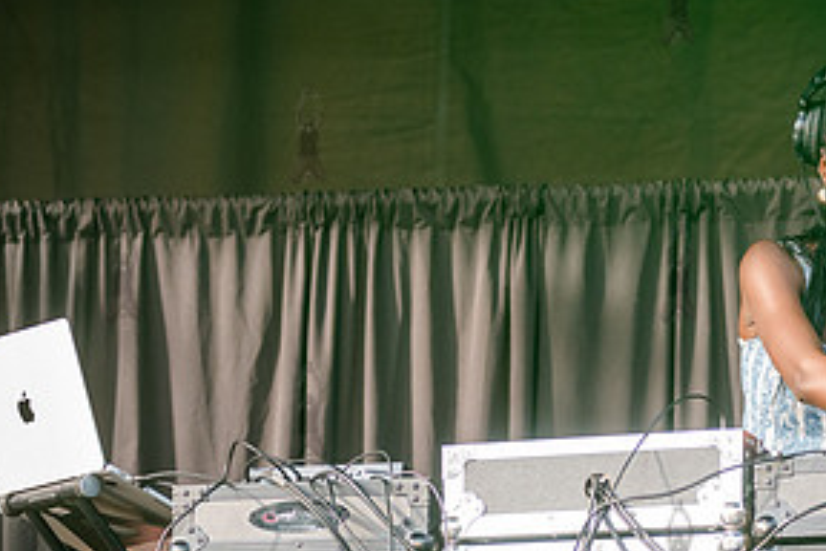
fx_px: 4818
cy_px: 272
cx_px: 657
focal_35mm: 210
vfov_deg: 6.5
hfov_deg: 9.8
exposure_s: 1/400
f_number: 4
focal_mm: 100
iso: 1000
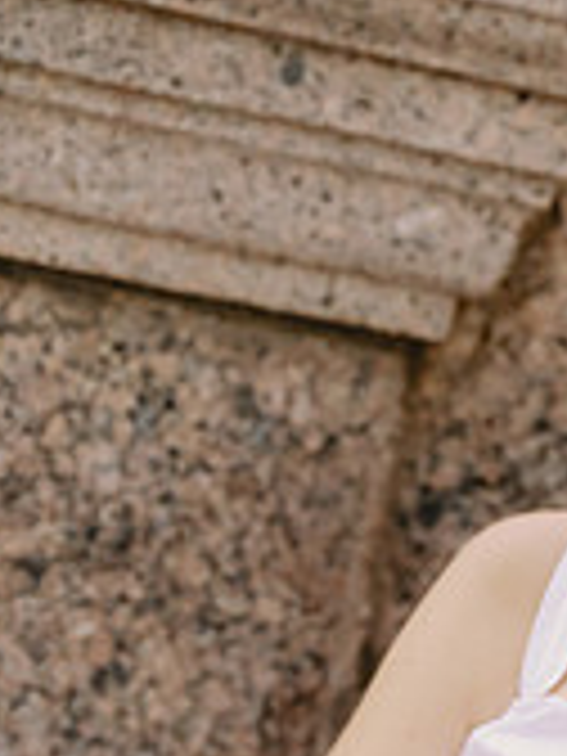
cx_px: 590
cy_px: 785
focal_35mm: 219
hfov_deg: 6.8
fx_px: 4783
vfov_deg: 9.0
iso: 1000
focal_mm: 66
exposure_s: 1/1600
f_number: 2.8
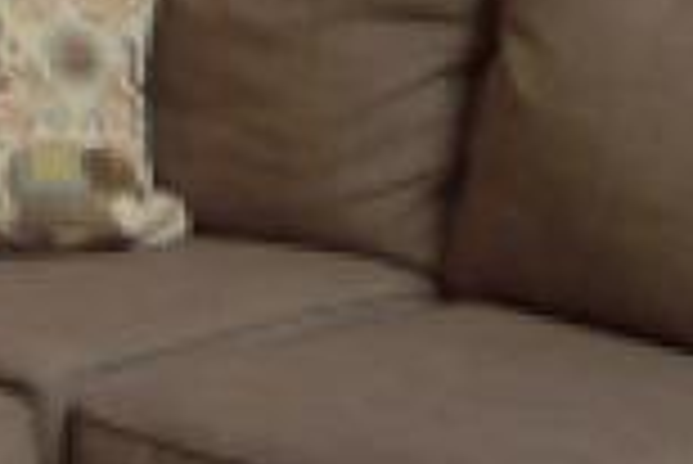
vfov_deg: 6.9
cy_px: -1043
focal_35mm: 173
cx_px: -562
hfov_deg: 11.1
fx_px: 3333
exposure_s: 1/50
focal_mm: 4.5
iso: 100
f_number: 3.3
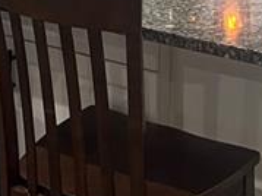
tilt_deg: -5.9
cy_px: -234
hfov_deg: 12.9
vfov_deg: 9.2
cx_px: -69
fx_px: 1127
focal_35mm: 149
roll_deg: +0.8
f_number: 1.5
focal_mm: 5.7
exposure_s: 1/60
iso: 125
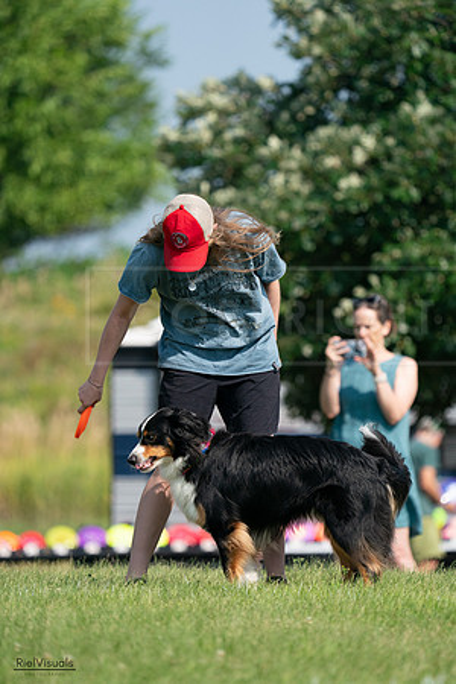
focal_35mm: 419
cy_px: 342
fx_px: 7960
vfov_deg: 4.9
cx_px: 228
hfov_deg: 3.3
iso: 1250
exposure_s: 1/4000
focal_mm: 419
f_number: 6.3
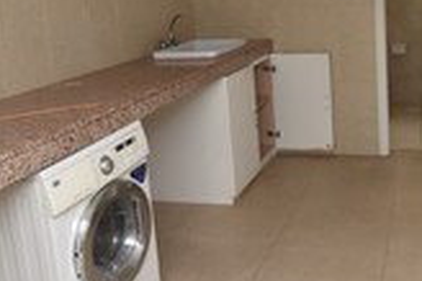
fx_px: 492
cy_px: 43
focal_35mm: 42
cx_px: 296
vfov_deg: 30.8
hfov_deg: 45.4
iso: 500
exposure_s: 1/60
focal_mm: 10
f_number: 6.3
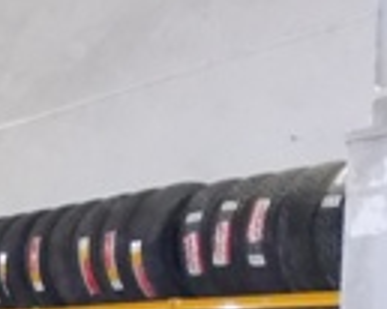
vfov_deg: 15.2
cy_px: 441
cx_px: -87
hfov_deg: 19.0
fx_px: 1087
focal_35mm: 95
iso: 500
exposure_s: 1/25
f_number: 2.7
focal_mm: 4
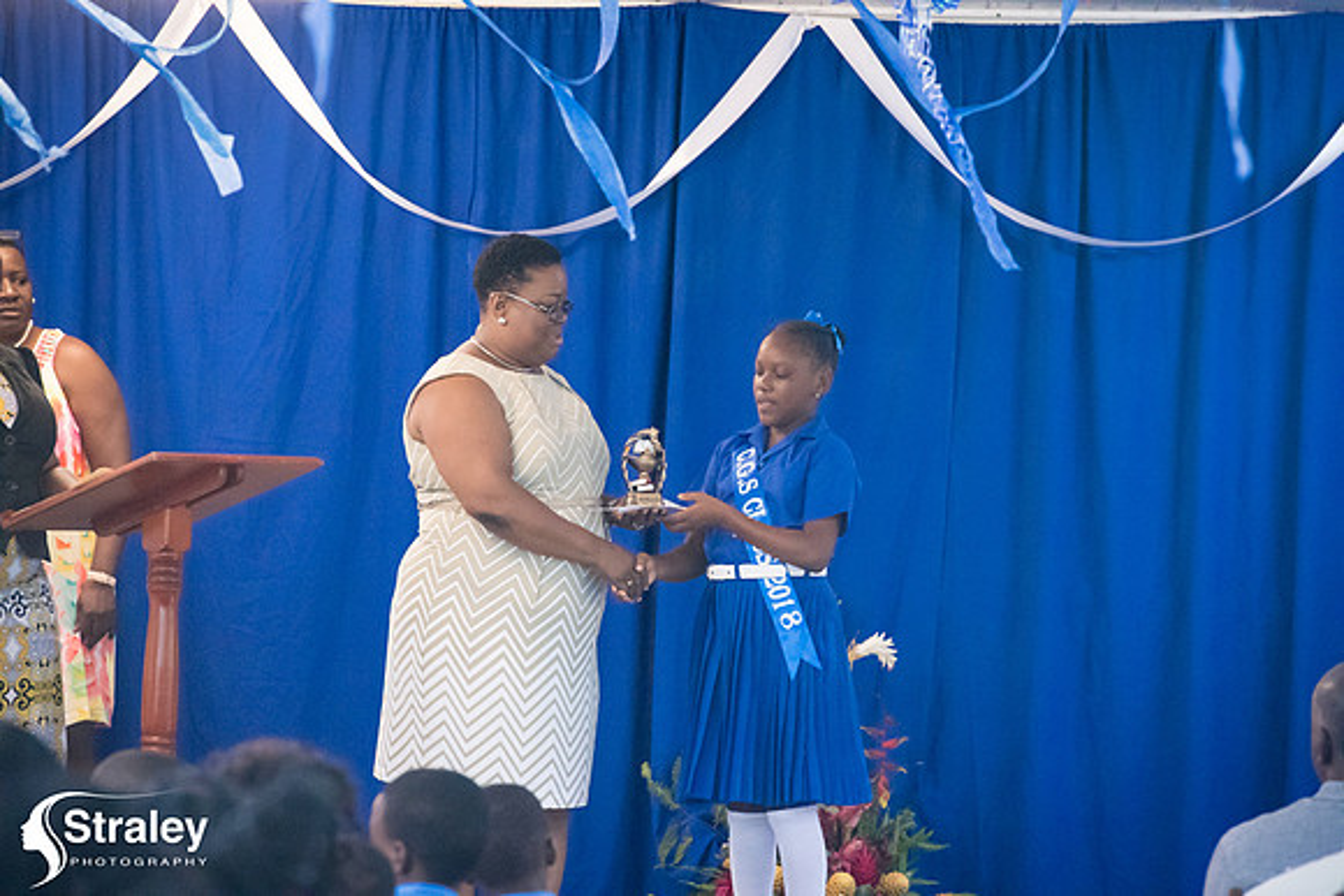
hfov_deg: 10.3
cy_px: 448
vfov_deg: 6.9
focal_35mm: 200
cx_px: 672
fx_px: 7468
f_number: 6.3
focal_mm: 200
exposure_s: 1/200
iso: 22800
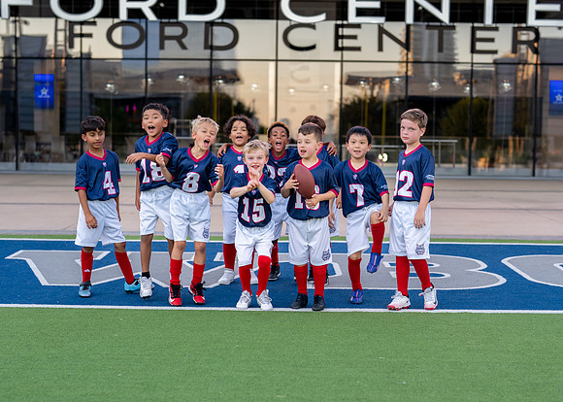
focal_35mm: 69
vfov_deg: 20.7
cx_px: 285
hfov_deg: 28.7
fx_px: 1102
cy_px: 232
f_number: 2
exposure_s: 1/500
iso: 320
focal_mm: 50
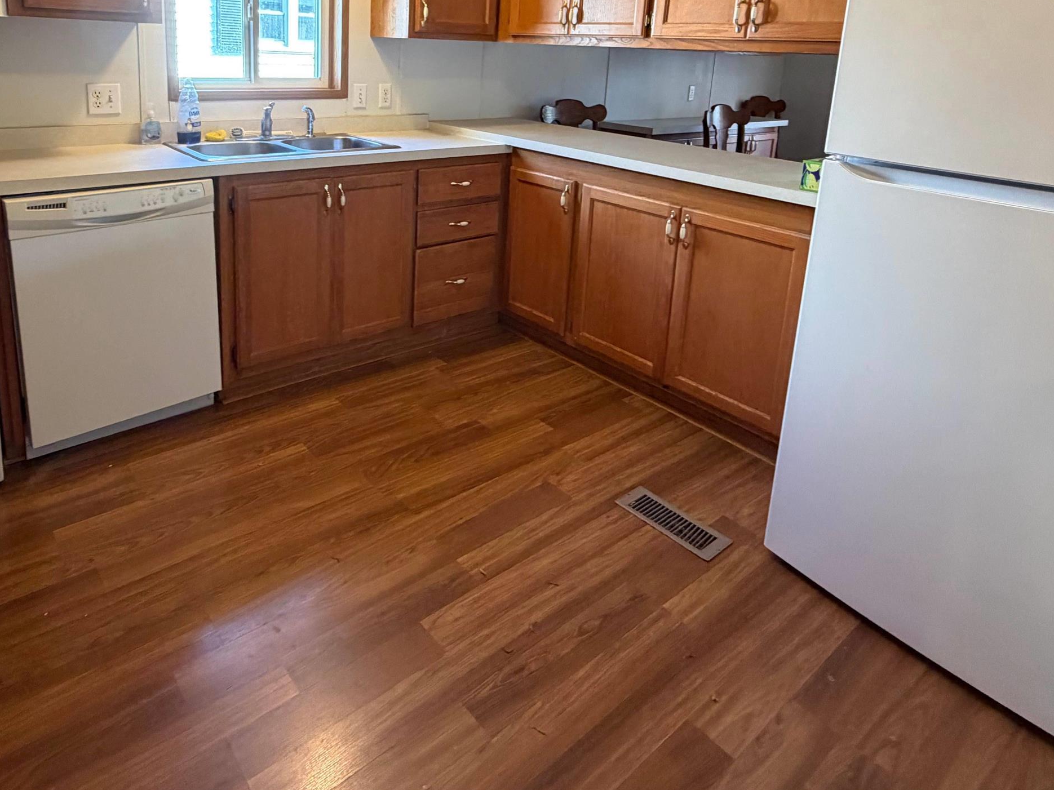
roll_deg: -2.2
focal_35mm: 23
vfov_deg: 55.6
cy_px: 184
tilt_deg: -11.9
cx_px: 449
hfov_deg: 73.5
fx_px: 700
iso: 320
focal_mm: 2.22
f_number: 2.2
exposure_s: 1/60
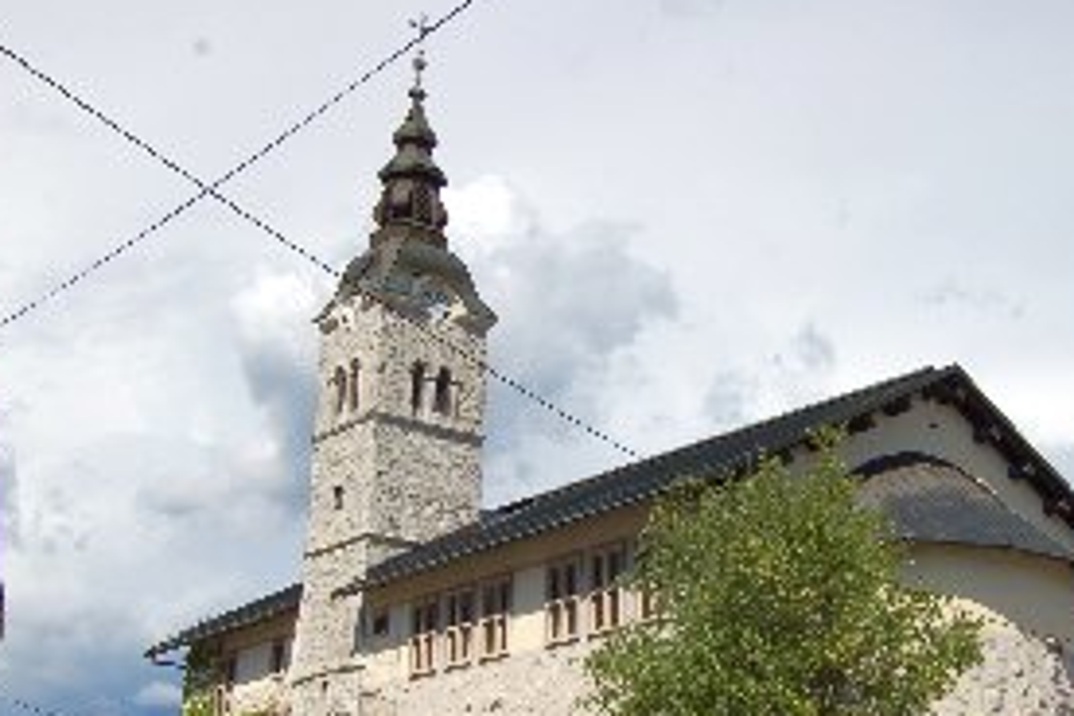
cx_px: 695
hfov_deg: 35.5
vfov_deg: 24.1
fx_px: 1665
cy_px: 496
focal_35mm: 56
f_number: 10
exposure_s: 1/400
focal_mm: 23
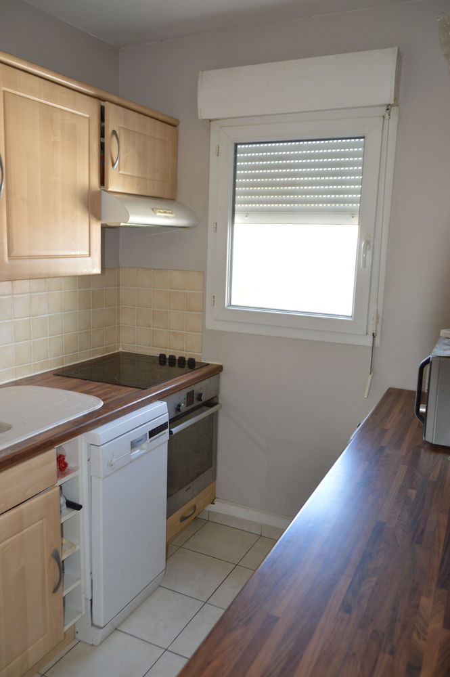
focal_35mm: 27
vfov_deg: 67.4
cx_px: 225
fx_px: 507
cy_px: 338
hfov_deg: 47.9
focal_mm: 18
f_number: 3.5
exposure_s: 1/60
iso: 450
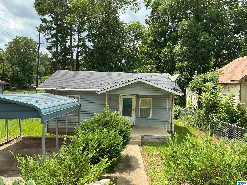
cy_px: 92
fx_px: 207
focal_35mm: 29
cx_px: 124
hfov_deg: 61.7
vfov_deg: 48.2
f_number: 1.8
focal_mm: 3
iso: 25
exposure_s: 1/842
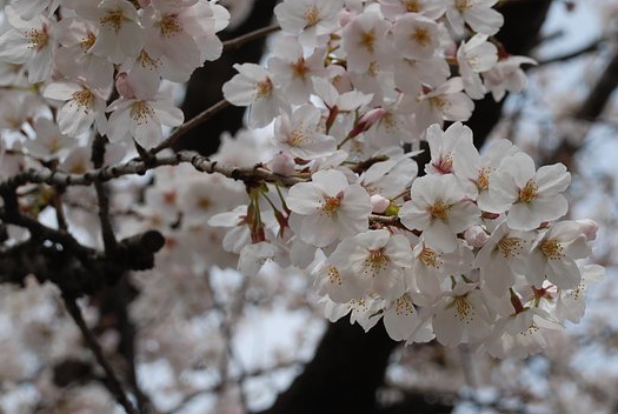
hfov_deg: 13.4
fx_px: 2614
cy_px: 241
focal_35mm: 152
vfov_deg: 9.1
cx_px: 453
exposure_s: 1/250
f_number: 8
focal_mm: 52
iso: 100
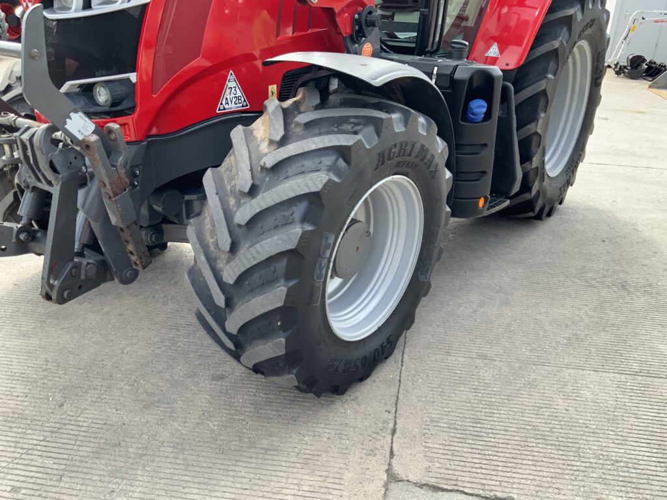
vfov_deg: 48.2
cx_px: 334
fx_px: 559
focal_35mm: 29
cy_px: 250
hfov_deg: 61.7
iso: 16
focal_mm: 3
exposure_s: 1/249
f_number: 1.8
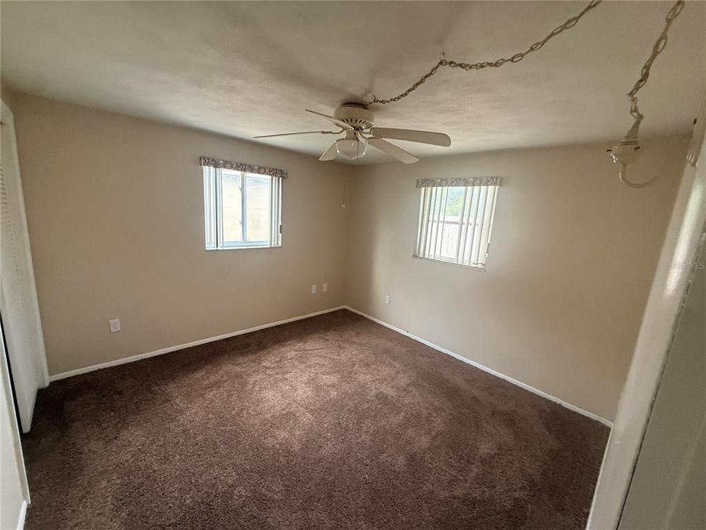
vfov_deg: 85.7
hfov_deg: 102.1
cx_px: 353
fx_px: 286
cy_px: 265
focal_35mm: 14
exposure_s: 1/99
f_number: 2.2
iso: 250
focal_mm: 2.22
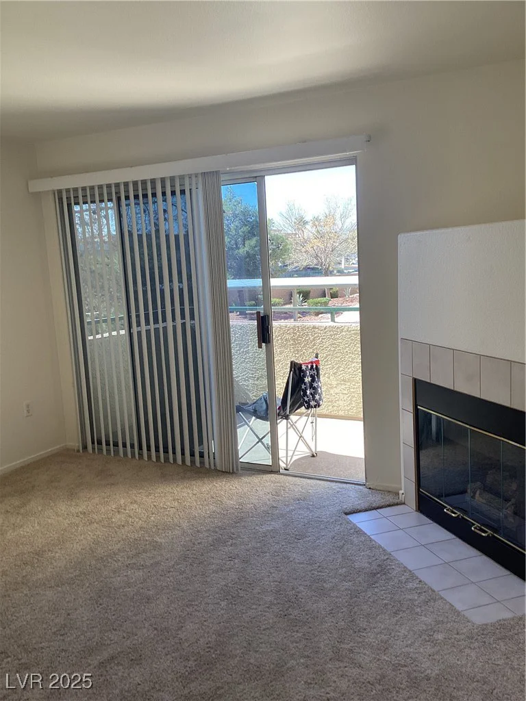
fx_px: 628
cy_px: 350
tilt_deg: -8.2
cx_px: 263
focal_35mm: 31
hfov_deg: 45.4
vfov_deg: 58.4
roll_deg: +2.0
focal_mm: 3.3
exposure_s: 1/120
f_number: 2.4
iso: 32
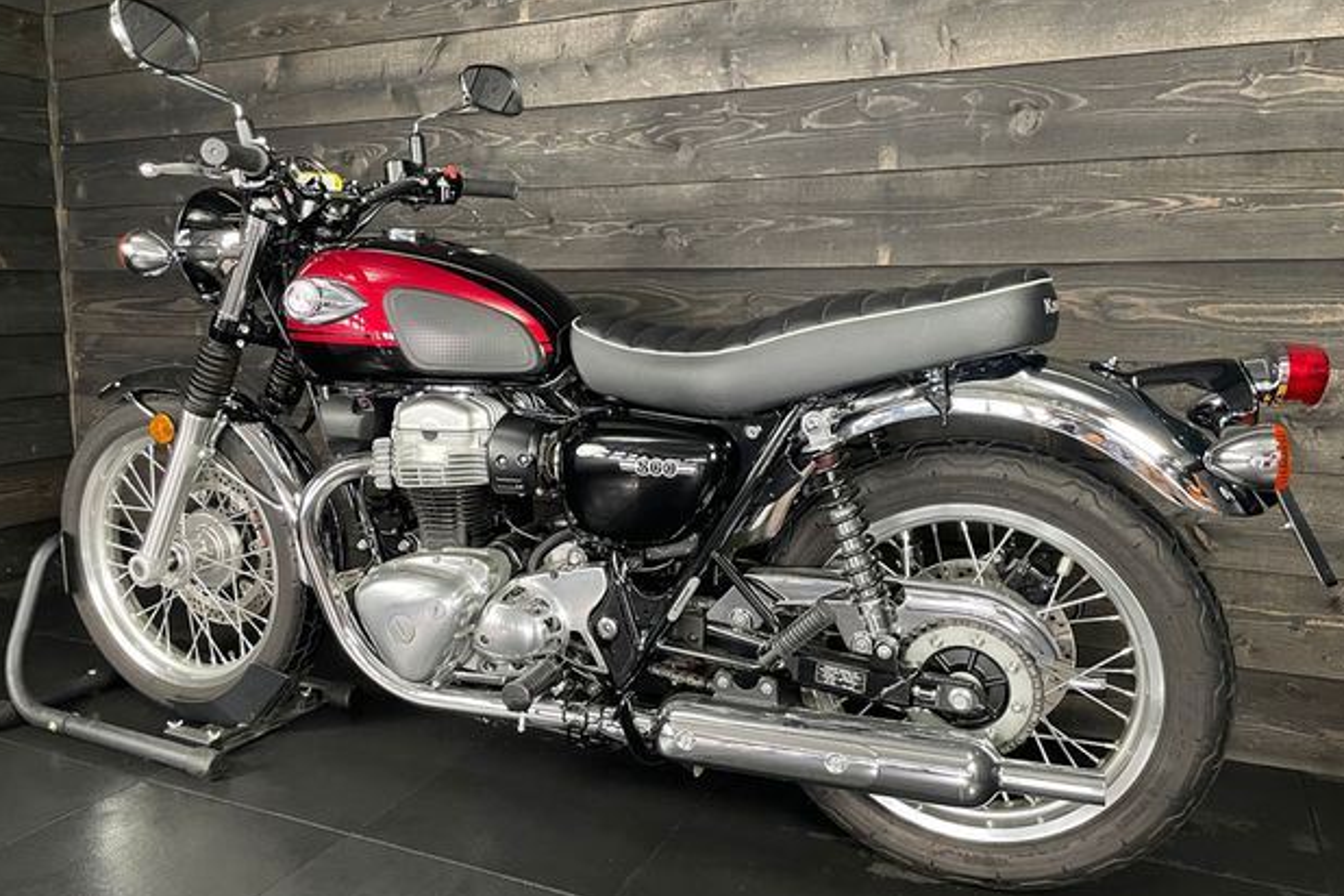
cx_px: 661
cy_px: 441
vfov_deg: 46.4
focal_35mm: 28
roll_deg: +1.4
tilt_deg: -9.0
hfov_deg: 65.5
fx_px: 1045
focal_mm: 4.2
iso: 320
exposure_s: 1/50
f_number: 1.6
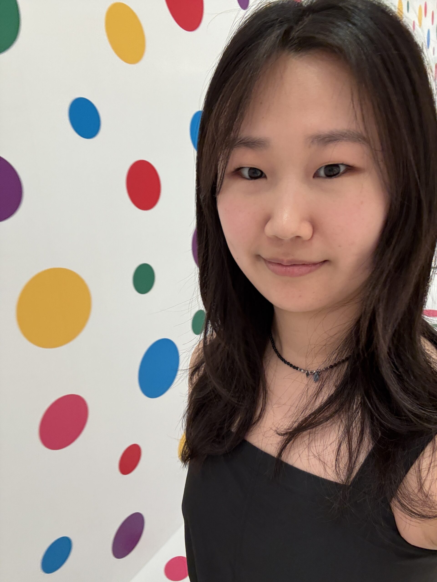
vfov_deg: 73.9
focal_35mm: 23
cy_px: 291
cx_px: 218
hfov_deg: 58.9
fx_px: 387
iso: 100
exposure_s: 1/60
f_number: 1.9
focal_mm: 2.69
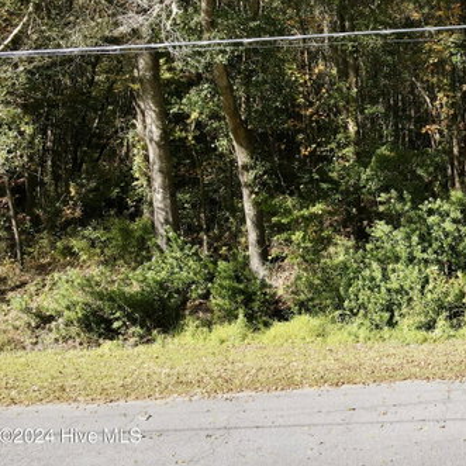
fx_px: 624
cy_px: 130
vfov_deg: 40.0
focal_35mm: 41
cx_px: 447
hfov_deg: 37.3
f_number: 2.8
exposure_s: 1/200
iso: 100
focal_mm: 4.5
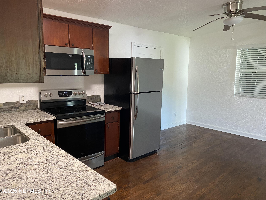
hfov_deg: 67.3
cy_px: 100
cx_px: 133
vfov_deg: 53.1
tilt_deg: -8.8
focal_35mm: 26
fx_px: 200
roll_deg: -0.4
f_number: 1.8
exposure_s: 1/60
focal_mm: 4.25
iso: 250
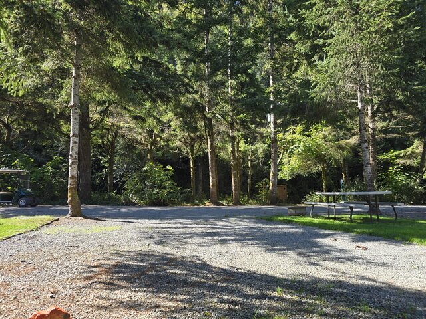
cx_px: 213
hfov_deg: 73.9
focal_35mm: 23
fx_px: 283
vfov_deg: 58.9
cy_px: 160
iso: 16
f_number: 1.7
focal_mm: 6.3
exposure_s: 1/180
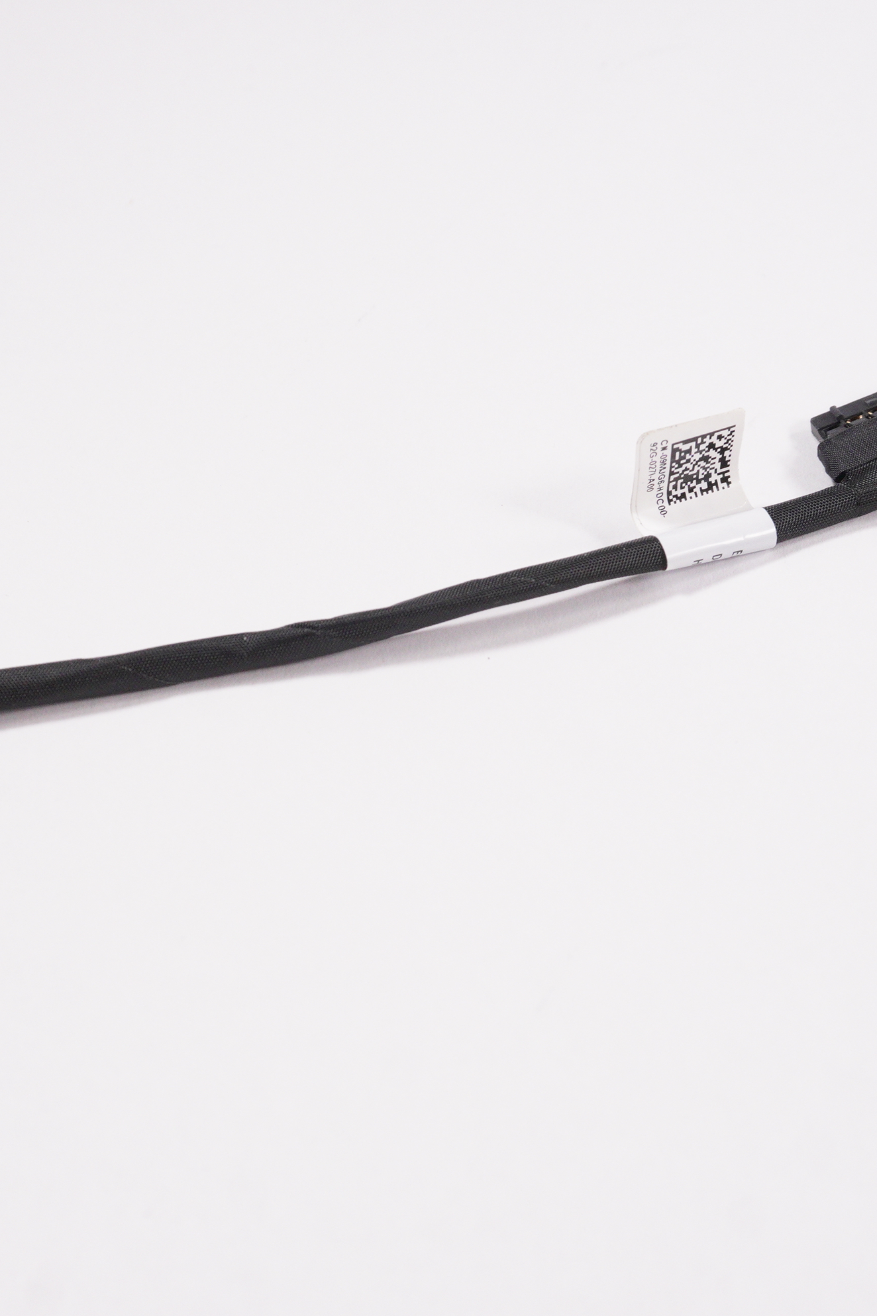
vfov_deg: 33.9
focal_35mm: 59
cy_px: 660
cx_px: 350
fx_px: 2157
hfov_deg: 23.0
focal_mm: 26
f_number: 8
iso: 1250
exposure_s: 1/250
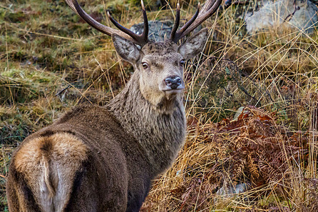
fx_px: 7178
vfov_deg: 1.7
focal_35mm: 813
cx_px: 168
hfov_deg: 2.5
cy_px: 85
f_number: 6.3
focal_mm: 300
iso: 4000
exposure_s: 1/640
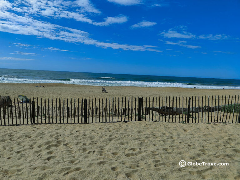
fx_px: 160
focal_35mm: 23
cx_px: 120
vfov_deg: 58.9
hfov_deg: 73.9
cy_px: 90
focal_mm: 6.06
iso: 64
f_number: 1.8
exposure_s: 1/4945
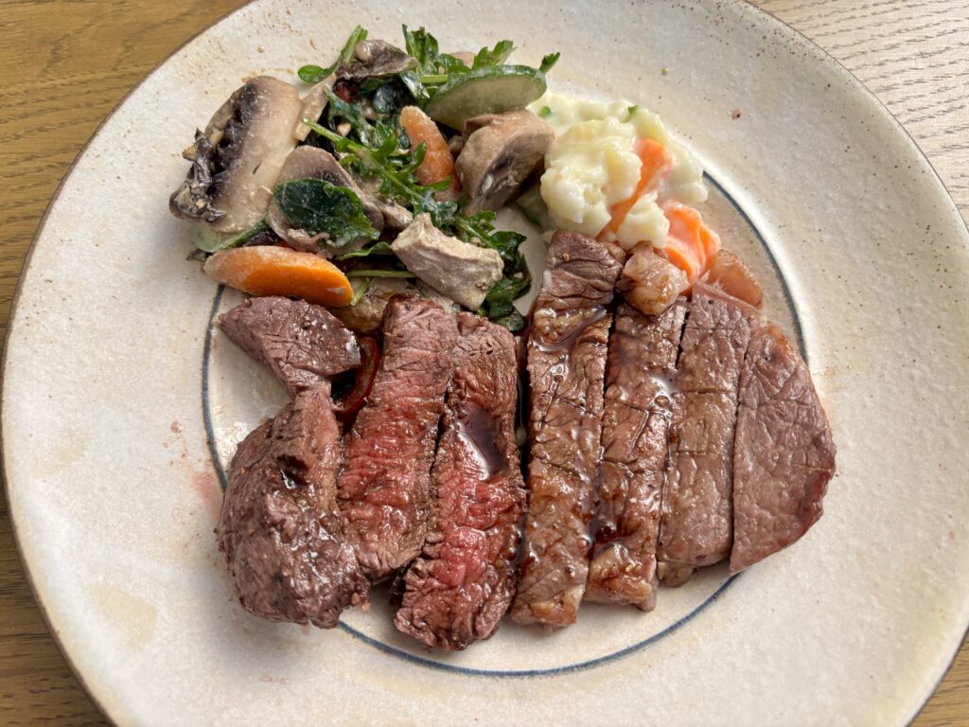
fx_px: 728
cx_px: 484
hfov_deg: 67.3
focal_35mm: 26
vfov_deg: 53.1
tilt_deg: -73.1
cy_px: 364
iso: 200
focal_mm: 5.96
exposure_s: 1/50
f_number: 1.6
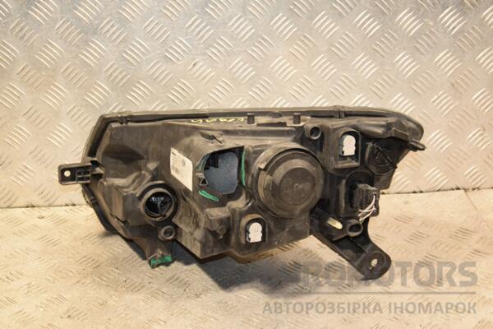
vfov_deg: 22.6
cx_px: 246
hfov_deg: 33.4
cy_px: 164
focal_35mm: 60
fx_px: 822
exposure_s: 1/100
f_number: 4.8
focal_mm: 40
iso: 800
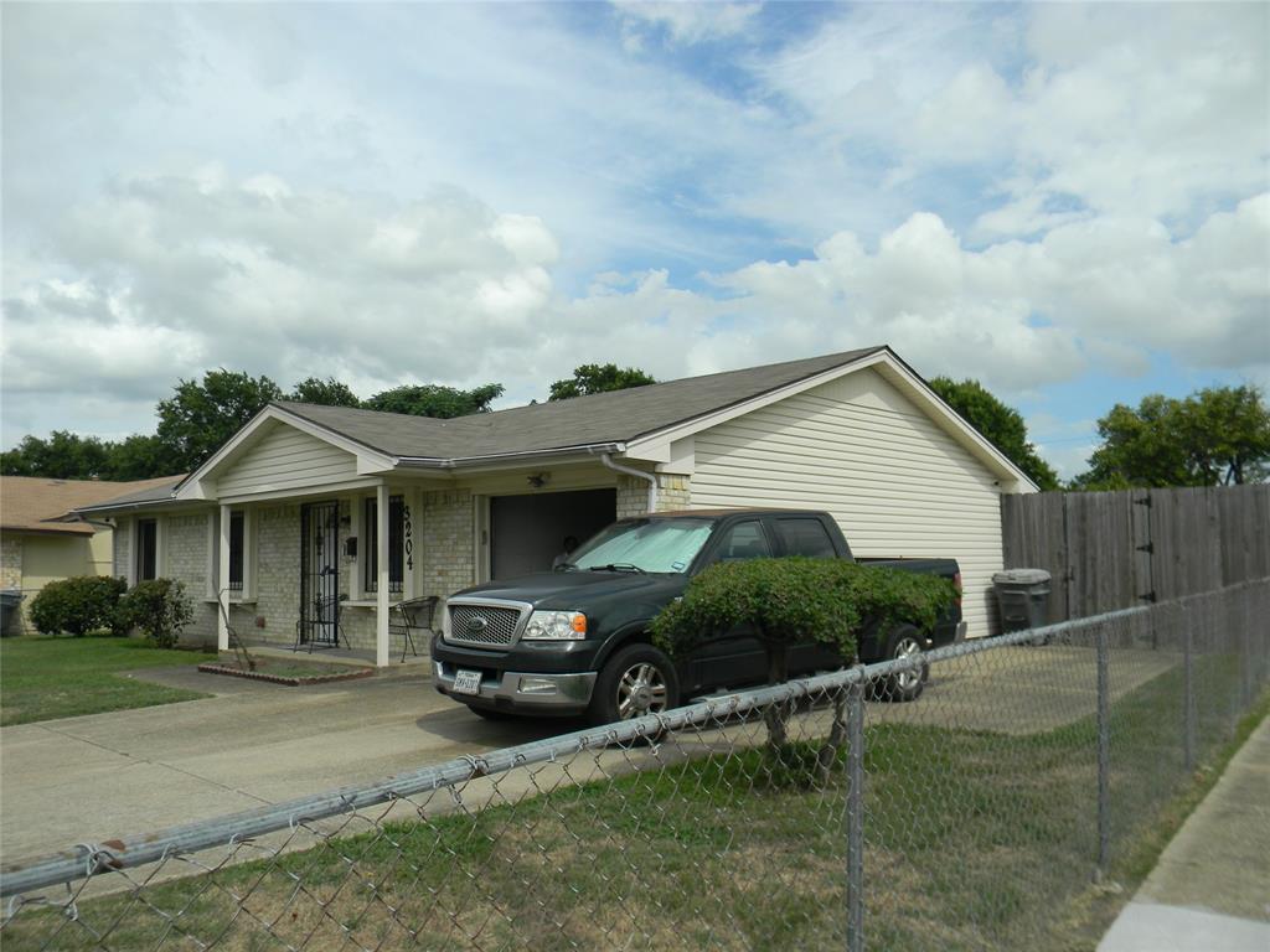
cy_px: 476
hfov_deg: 63.4
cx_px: 635
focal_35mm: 28
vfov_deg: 49.7
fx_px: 1027
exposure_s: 1/362
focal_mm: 5
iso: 80
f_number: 7
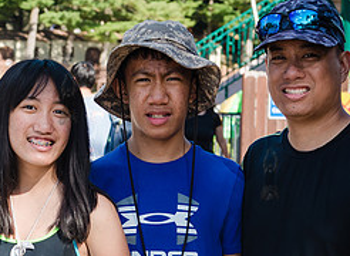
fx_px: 1423
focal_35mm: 142
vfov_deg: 10.2
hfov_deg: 13.9
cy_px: 235
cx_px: 62
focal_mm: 44
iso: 200
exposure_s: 1/500
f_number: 5
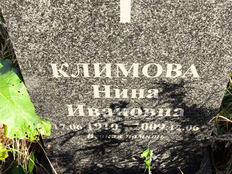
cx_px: 116
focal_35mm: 50
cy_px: 87
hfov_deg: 38.2
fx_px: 335
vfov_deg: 29.1
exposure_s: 1/155
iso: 50
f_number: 1.7
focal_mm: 4.71
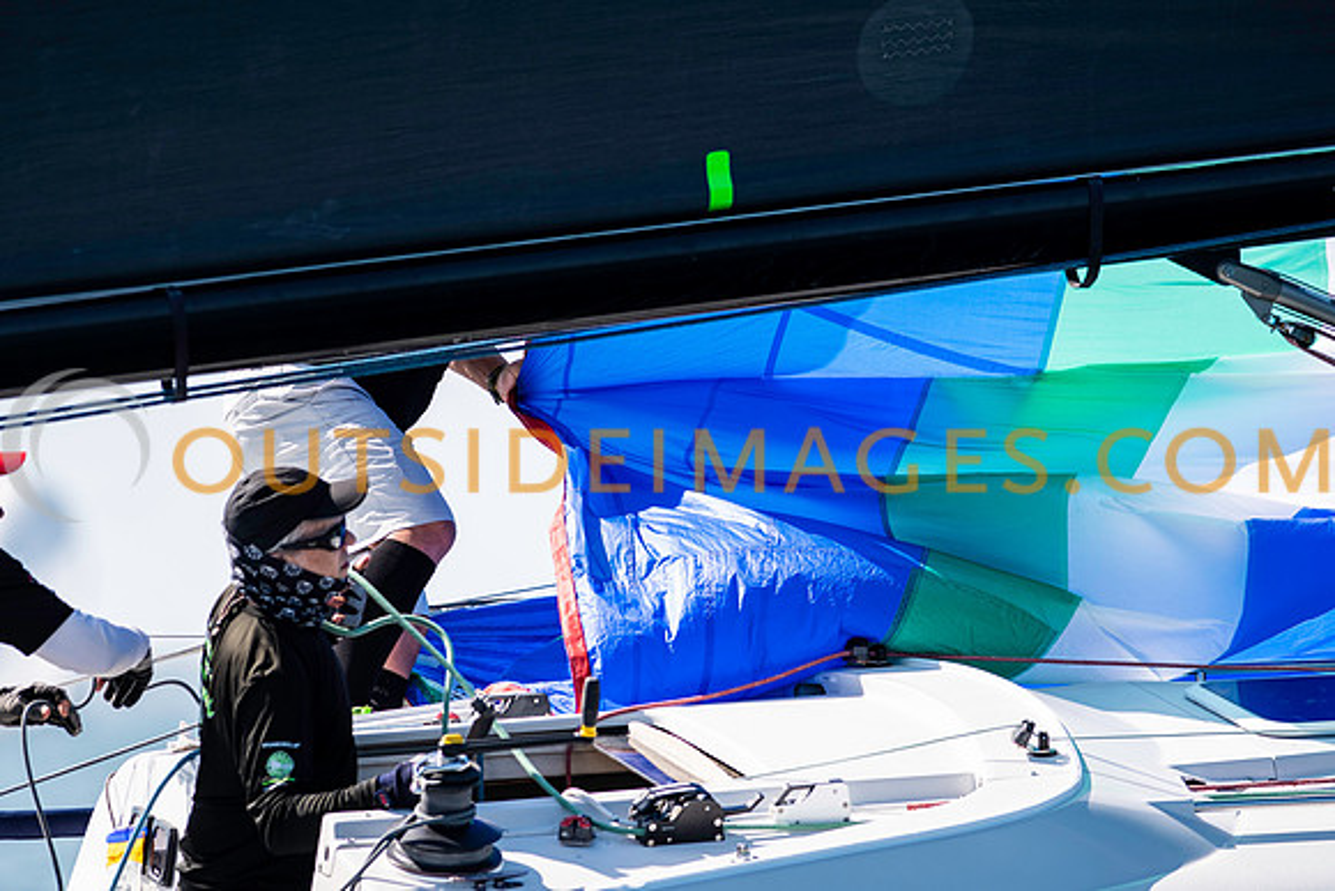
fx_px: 16691
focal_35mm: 450
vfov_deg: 3.1
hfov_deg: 4.6
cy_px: 446
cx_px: 668
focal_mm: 300
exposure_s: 1/1600
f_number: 5
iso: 200
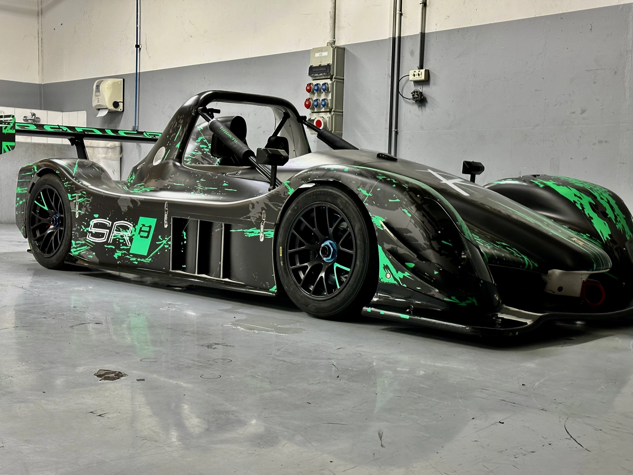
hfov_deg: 39.7
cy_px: 238
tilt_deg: -3.4
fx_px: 878
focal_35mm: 48
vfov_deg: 30.3
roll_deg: -1.4
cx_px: 316
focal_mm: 6.86
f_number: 1.78
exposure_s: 1/50
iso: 160
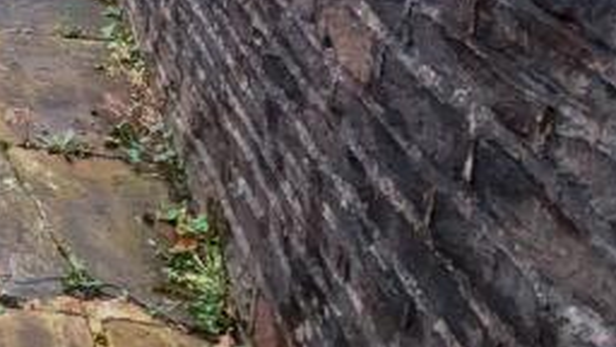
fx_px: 996
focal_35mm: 61
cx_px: -217
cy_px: -107
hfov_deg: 27.6
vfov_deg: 18.3
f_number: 2.2
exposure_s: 1/50
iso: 107
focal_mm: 1.83
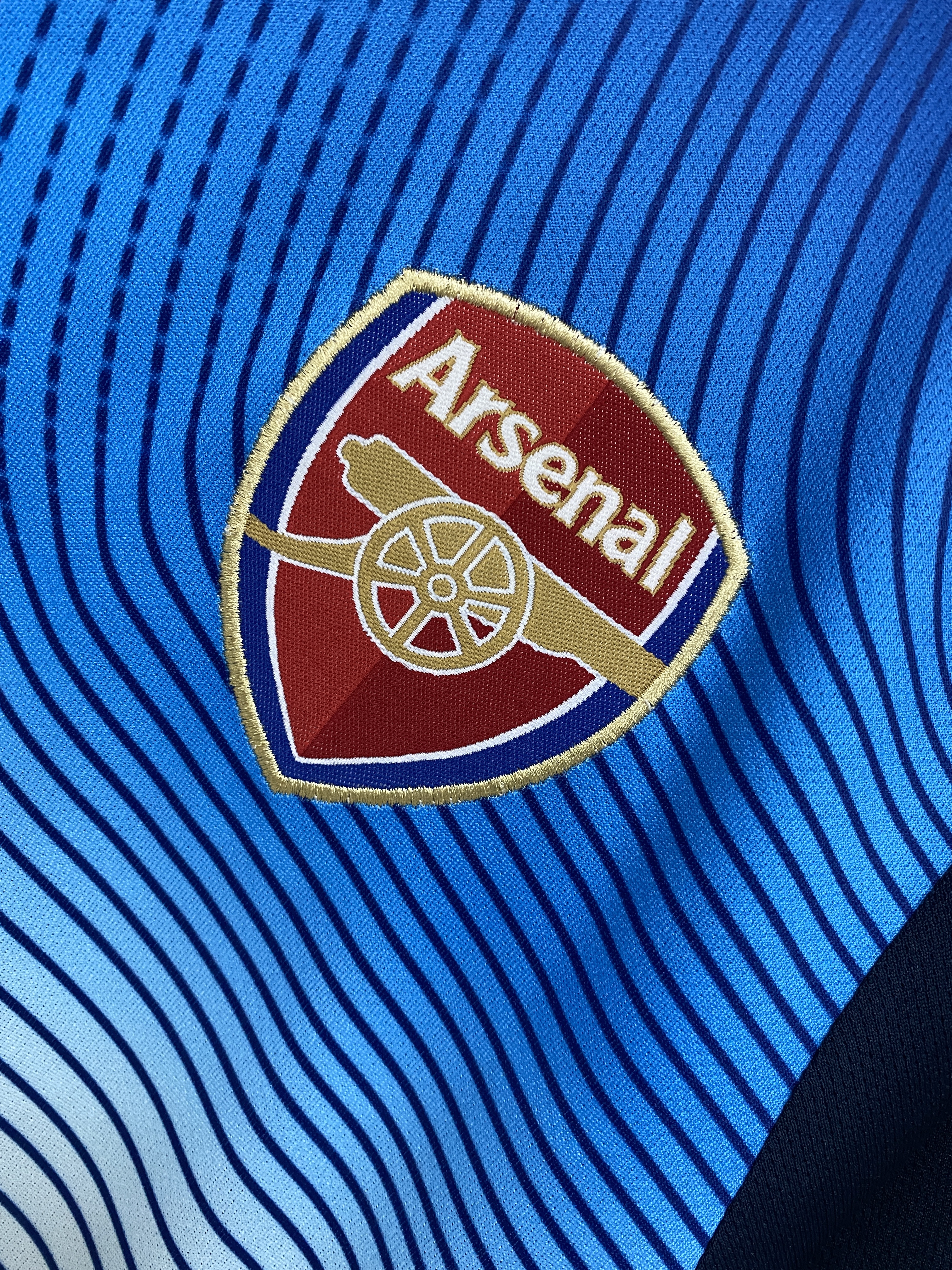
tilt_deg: -6.0
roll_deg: -39.6
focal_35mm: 26
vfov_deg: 67.3
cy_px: 635
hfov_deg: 53.1
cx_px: 476
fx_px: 953
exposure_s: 1/50
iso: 250
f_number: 1.8
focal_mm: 4.25
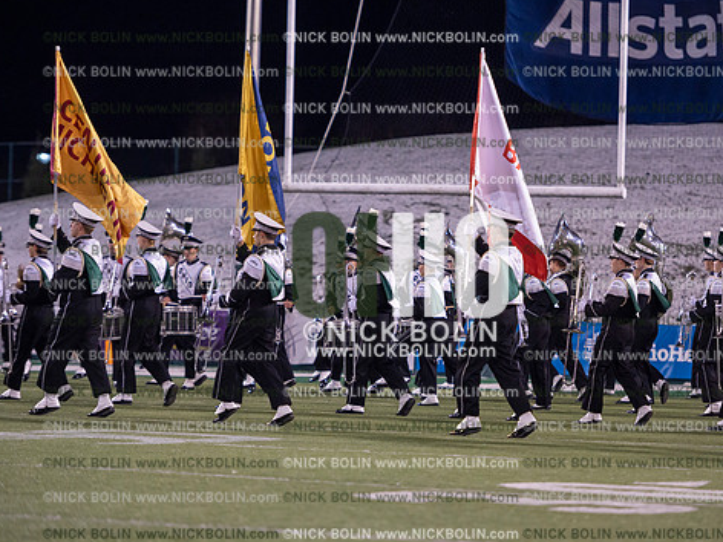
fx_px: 3822
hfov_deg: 10.8
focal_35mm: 183
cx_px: 400
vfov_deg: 8.1
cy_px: 286
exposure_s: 1/1250
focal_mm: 155
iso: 2500
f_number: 2.8
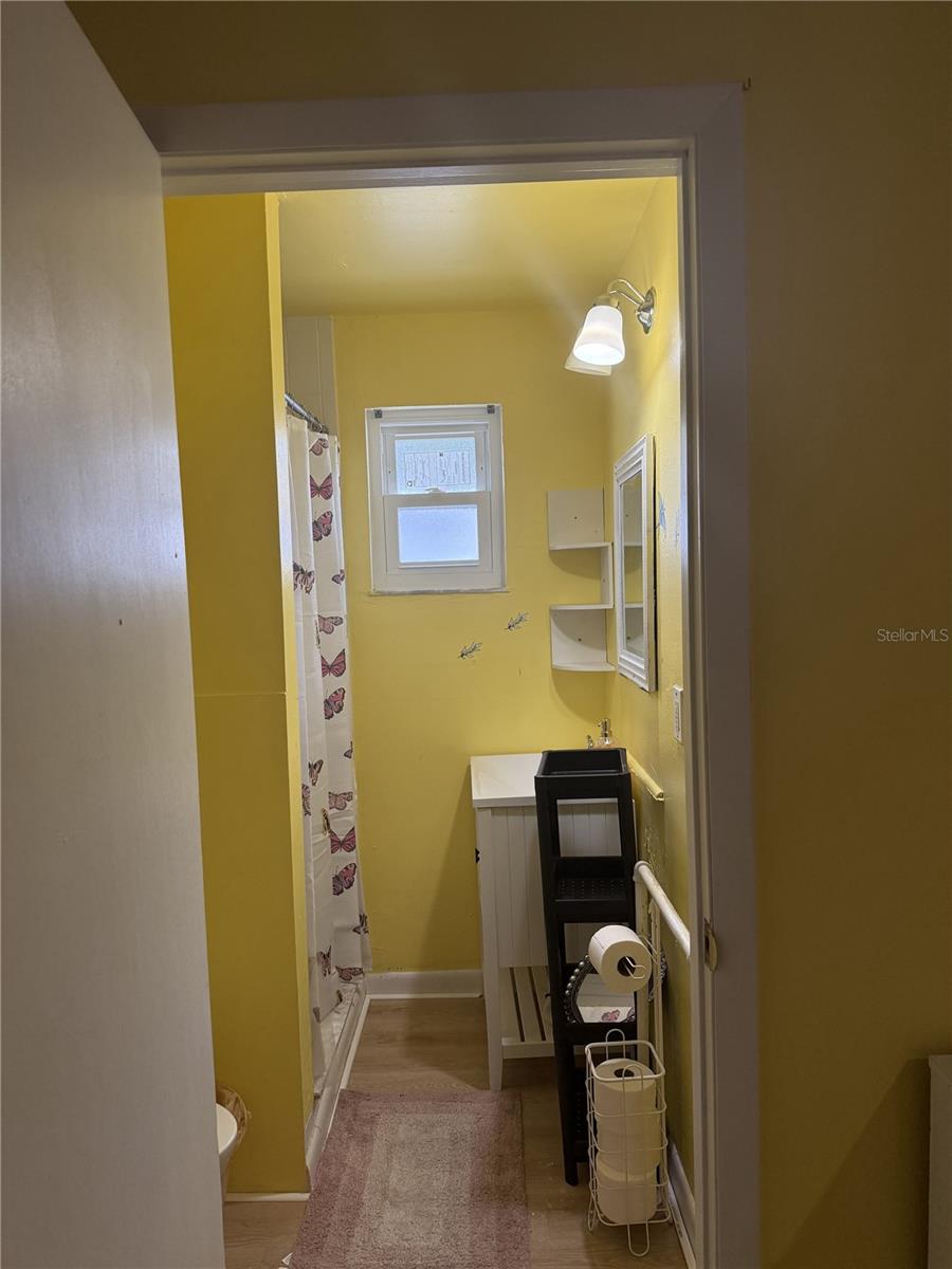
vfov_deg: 71.6
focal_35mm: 24
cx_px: 476
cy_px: 634
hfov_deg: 56.8
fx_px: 880
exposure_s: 1/163
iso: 200
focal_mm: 6.76
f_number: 1.78
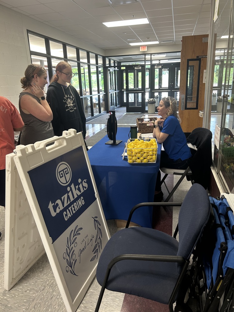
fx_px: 234
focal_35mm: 26
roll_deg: +3.1
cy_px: 156
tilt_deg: -17.1
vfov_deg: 67.3
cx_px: 117
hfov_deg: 53.1
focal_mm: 5.7
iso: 160
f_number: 1.5
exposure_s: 1/60
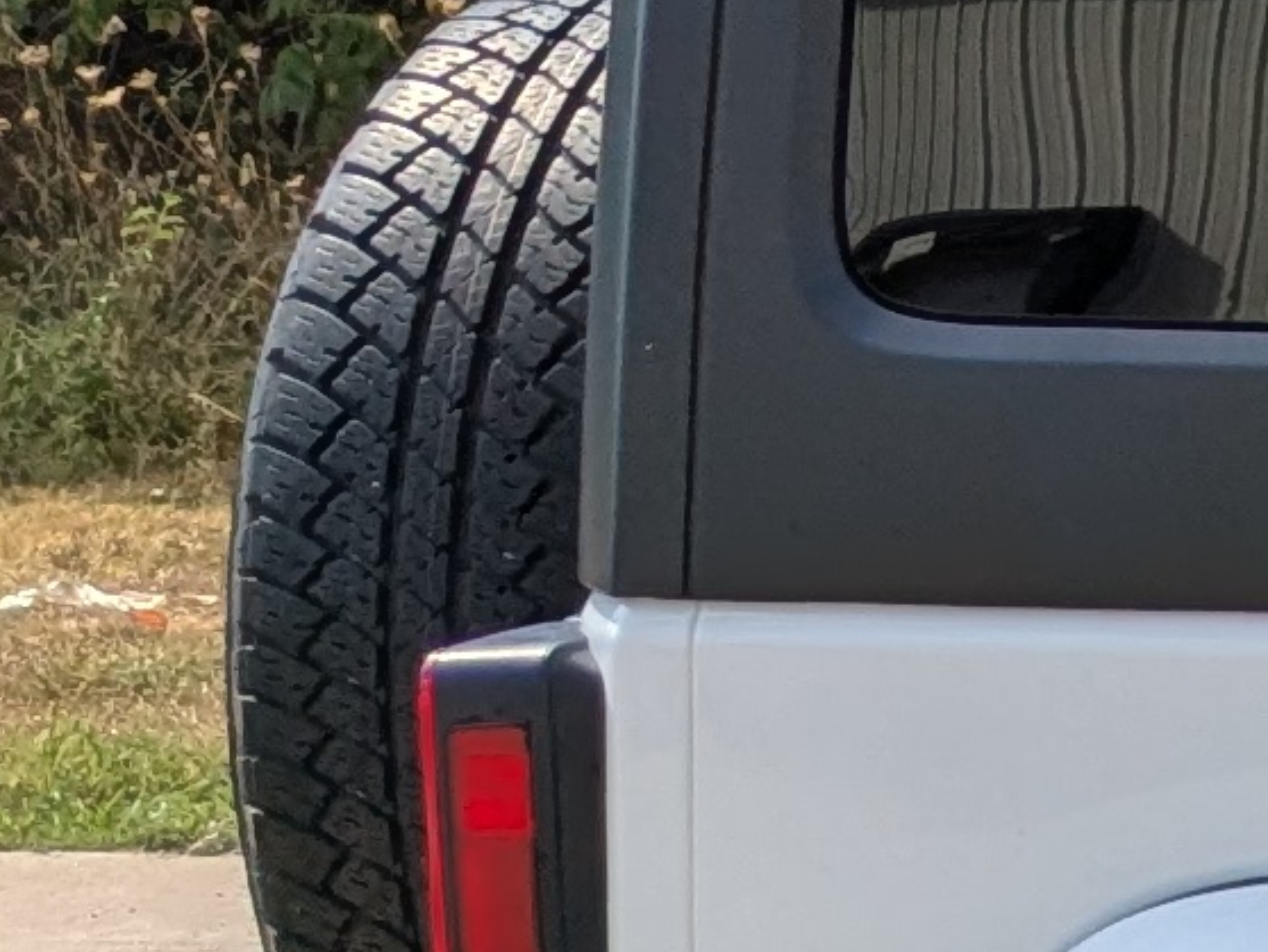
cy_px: 920
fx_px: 7146
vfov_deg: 7.6
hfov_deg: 7.8
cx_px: 4515
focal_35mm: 195
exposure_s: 1/3344
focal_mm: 4.38
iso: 69
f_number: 1.73
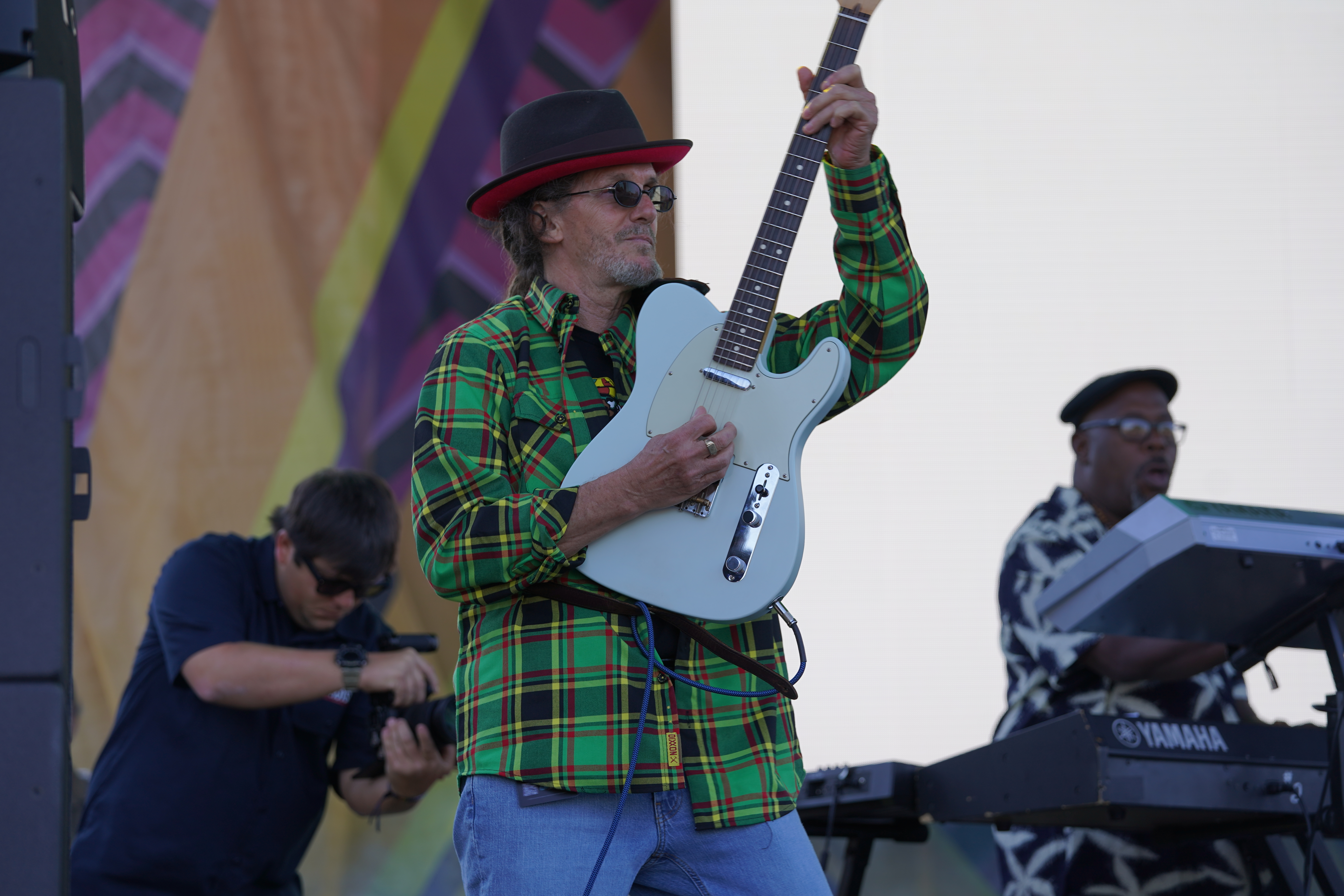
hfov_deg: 16.5
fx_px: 4629
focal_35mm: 124
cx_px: 672
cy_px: 448
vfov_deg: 11.1
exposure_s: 1/250
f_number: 4
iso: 100
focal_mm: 124
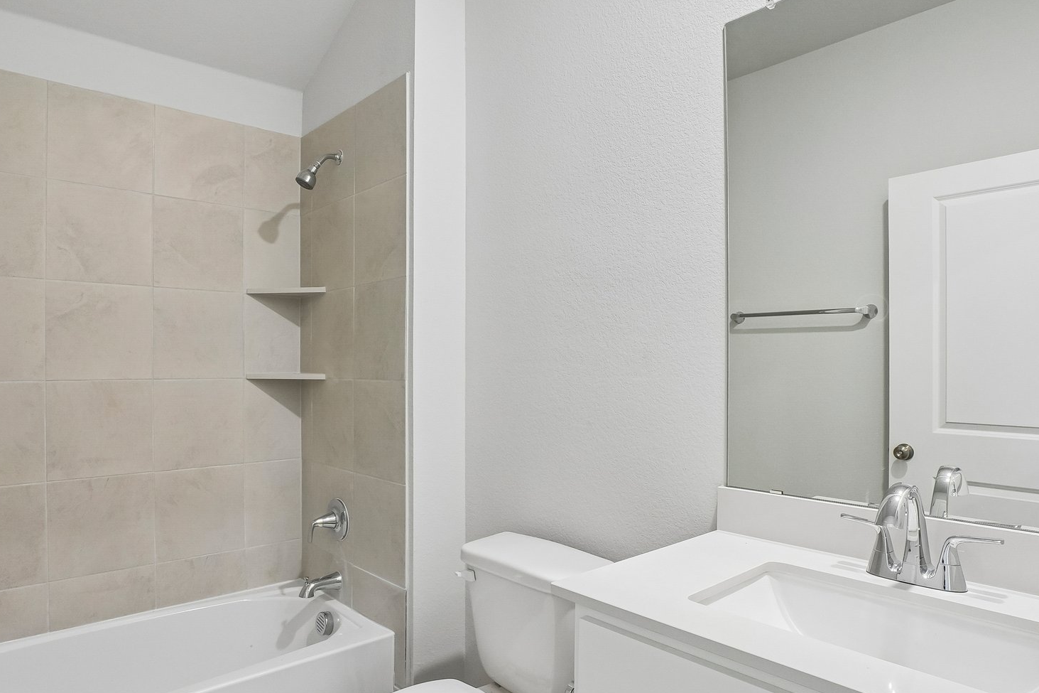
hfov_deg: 81.1
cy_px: 368
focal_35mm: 21
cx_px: 490
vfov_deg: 59.4
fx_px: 606
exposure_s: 1/13
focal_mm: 10
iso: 400
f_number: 8
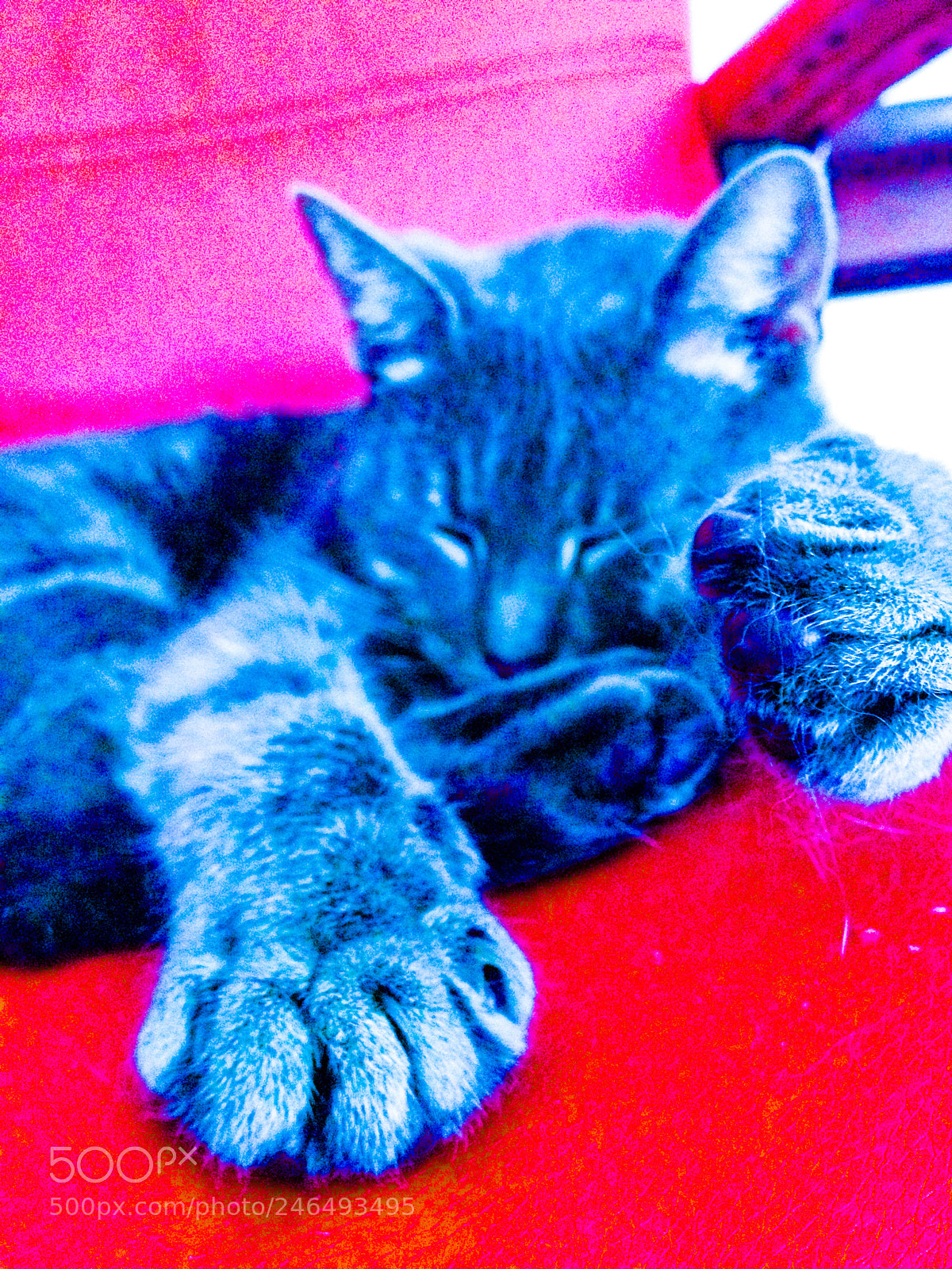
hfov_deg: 40.7
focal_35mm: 35
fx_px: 1283
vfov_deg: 52.6
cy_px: 634
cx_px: 476
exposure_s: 1/15
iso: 800
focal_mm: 4.28
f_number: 2.4
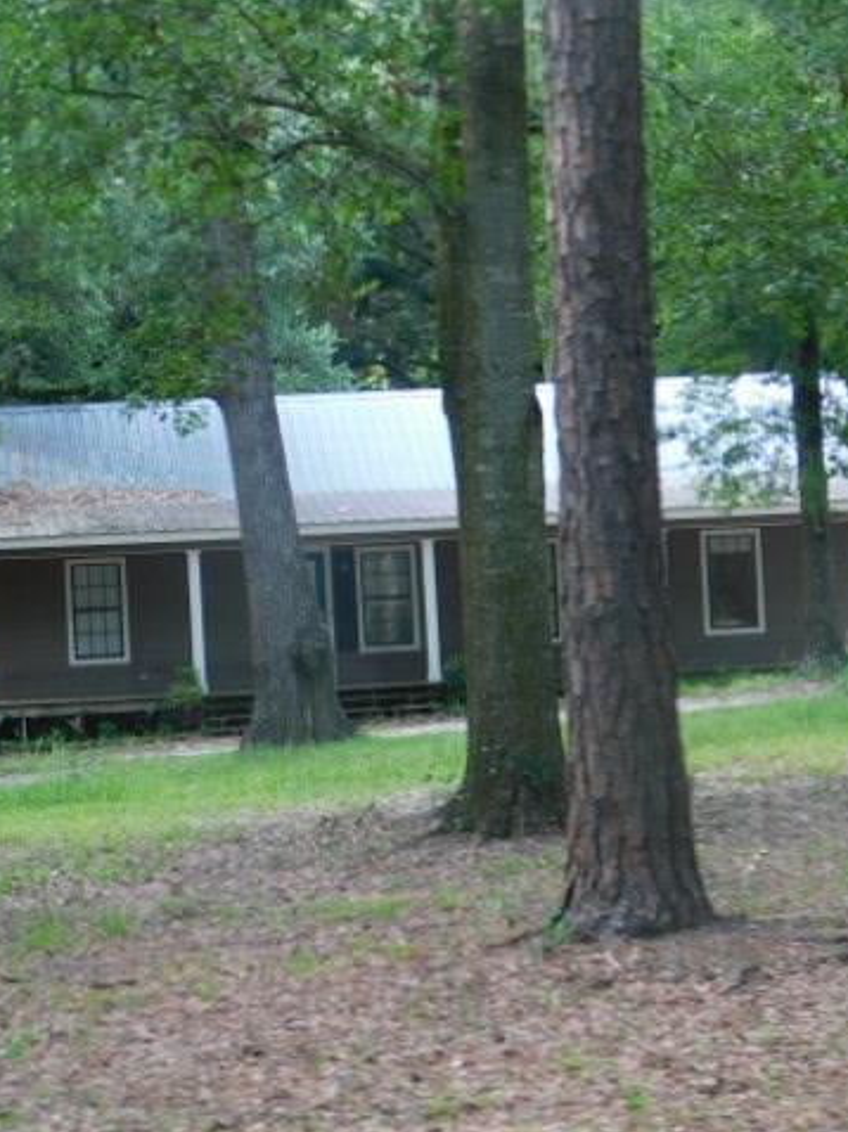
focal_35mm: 154
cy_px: 566
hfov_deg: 9.6
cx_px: 315
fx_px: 5035
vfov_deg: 12.8
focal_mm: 20.3
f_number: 4.8
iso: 180
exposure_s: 1/30
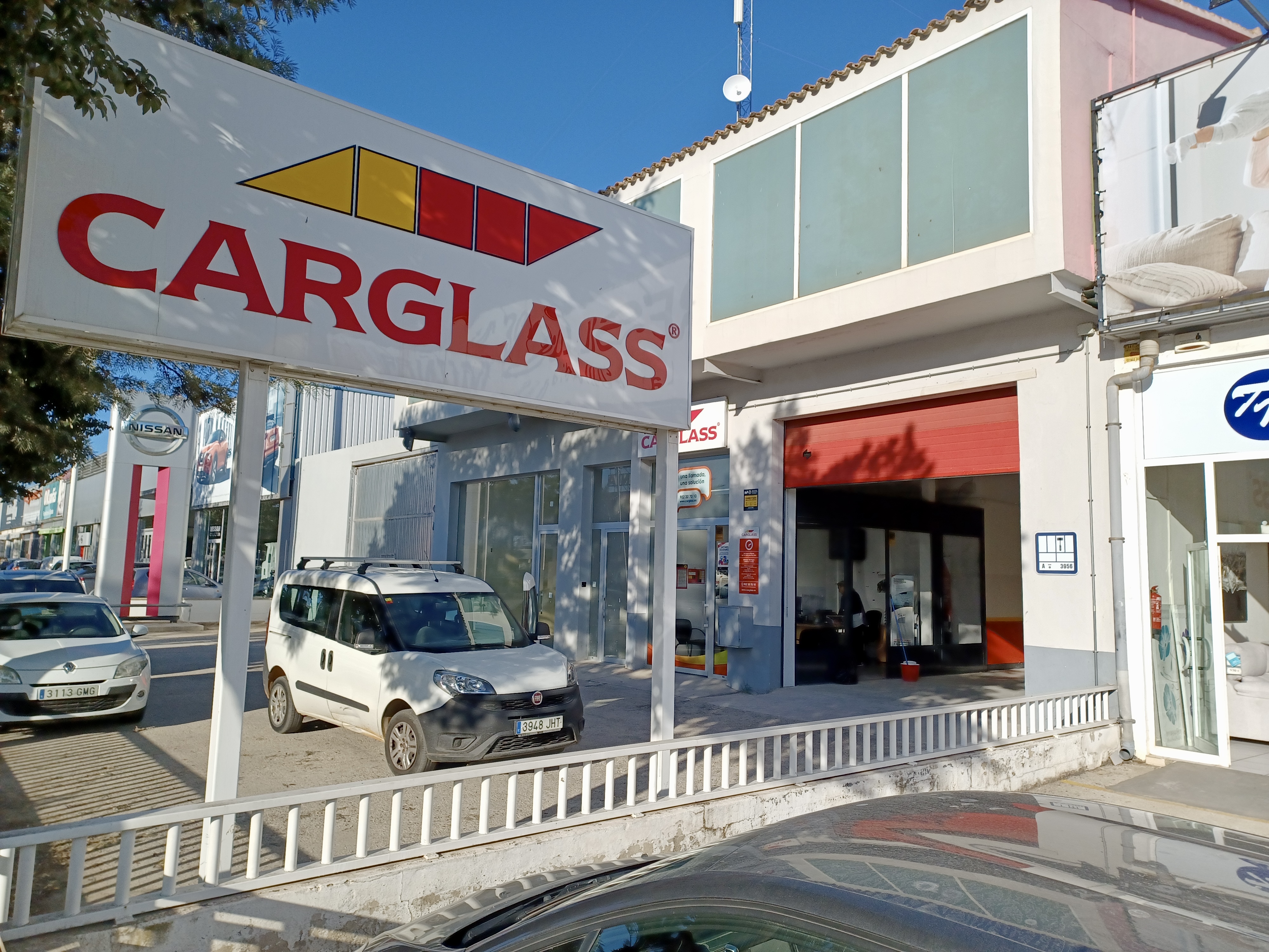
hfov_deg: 69.4
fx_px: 916
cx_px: 634
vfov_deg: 54.9
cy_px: 476
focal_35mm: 25
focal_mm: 4.6
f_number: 1.8
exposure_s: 1/554
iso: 32
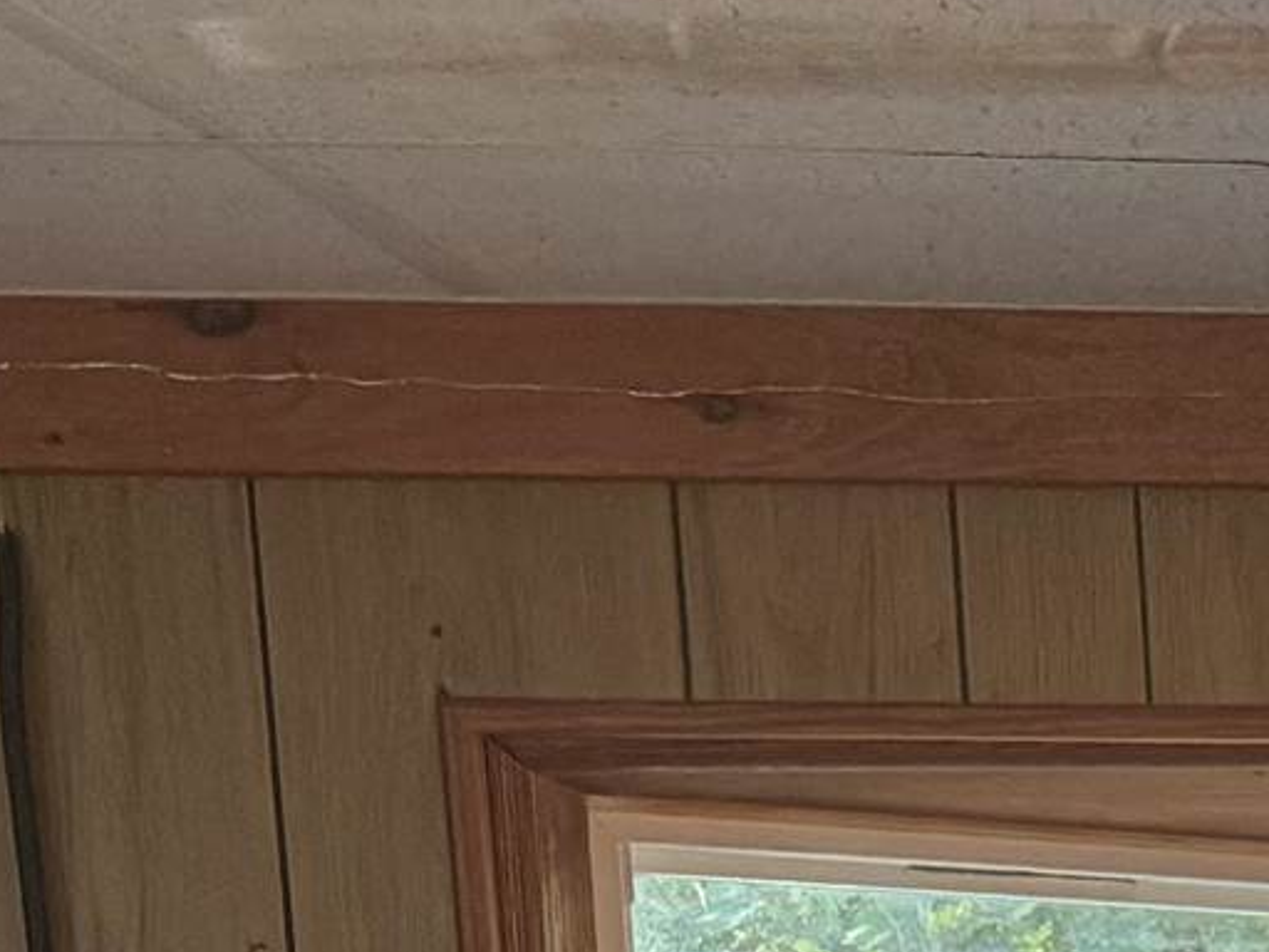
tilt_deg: -9.2
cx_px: 2821
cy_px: 2459
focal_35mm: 144
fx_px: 5279
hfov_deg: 11.7
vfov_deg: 9.0
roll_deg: -0.3
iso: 250
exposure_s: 1/60
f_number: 1.78
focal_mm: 6.76
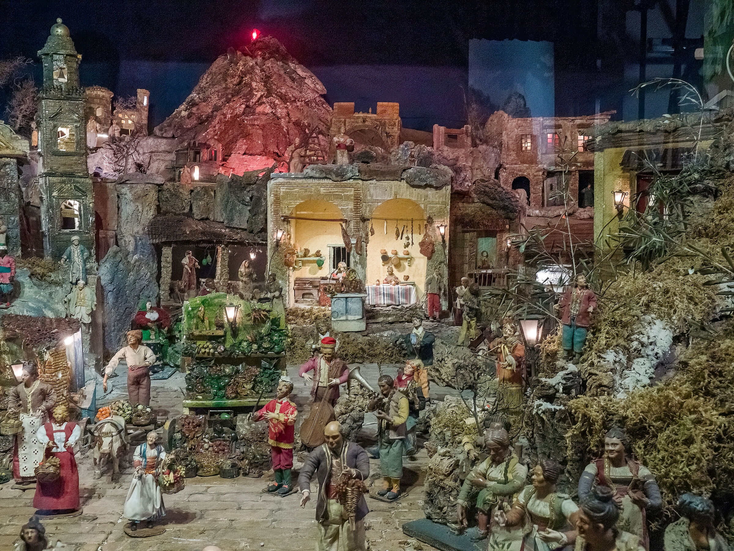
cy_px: 276
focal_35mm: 34
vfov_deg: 41.8
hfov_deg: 54.0
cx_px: 367
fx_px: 721
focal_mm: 17
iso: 6400
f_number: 5.6
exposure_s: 1/20
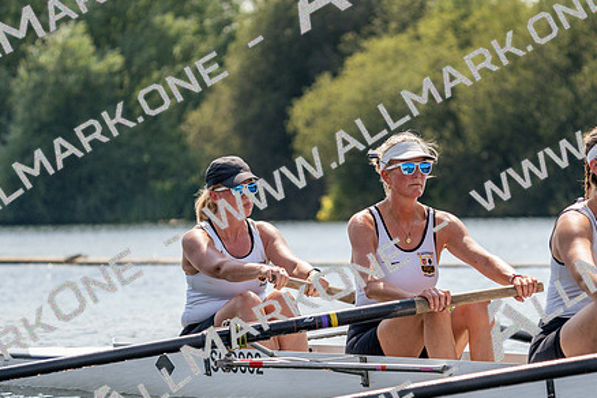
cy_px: 234
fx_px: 4394
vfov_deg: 5.2
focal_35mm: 265
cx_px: 371
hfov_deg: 7.8
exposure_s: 1/1600
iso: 200
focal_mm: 200
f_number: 5.6
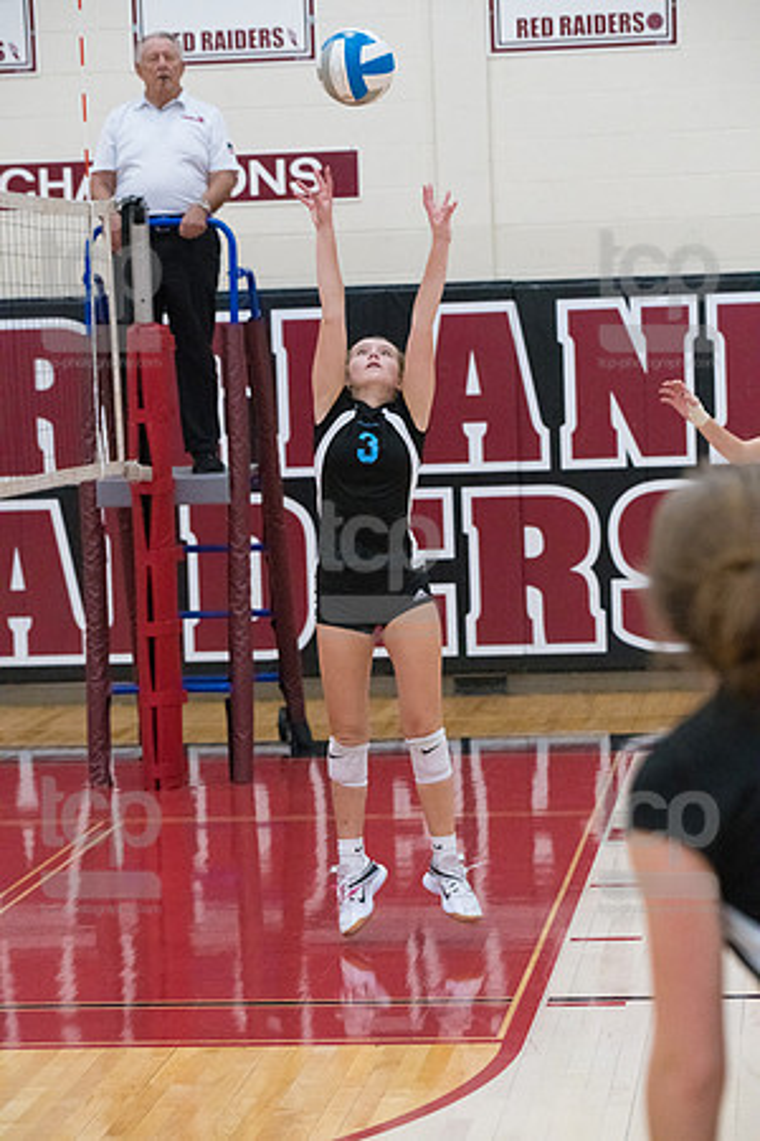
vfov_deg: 19.5
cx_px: 380
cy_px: 570
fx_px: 3325
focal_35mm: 105
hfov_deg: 13.0
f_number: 4.5
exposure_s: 1/1000
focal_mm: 105
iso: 6400
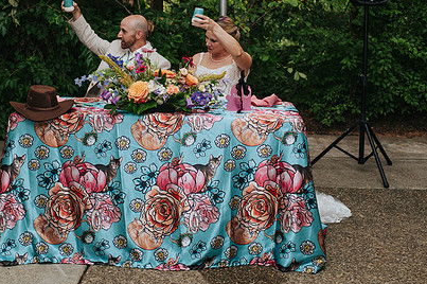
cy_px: 72
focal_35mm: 56
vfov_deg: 23.9
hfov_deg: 35.5
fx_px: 664
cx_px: 167
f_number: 2.8
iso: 1000
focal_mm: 35
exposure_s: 1/200
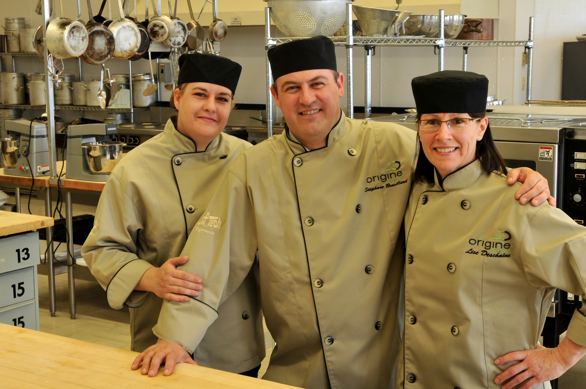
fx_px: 959
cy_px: 177
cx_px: 293
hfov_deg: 34.0
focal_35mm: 59
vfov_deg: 22.9
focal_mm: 24
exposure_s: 1/13
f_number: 5.6
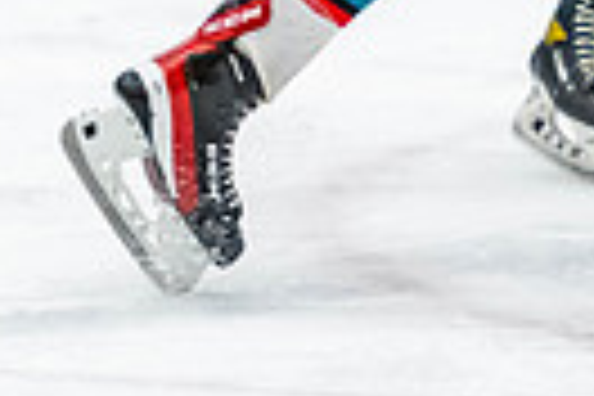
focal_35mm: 1034
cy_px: -279
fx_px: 17060
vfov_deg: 1.3
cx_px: 795
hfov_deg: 2.0
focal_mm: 160
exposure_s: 1/640
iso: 3200
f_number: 2.8
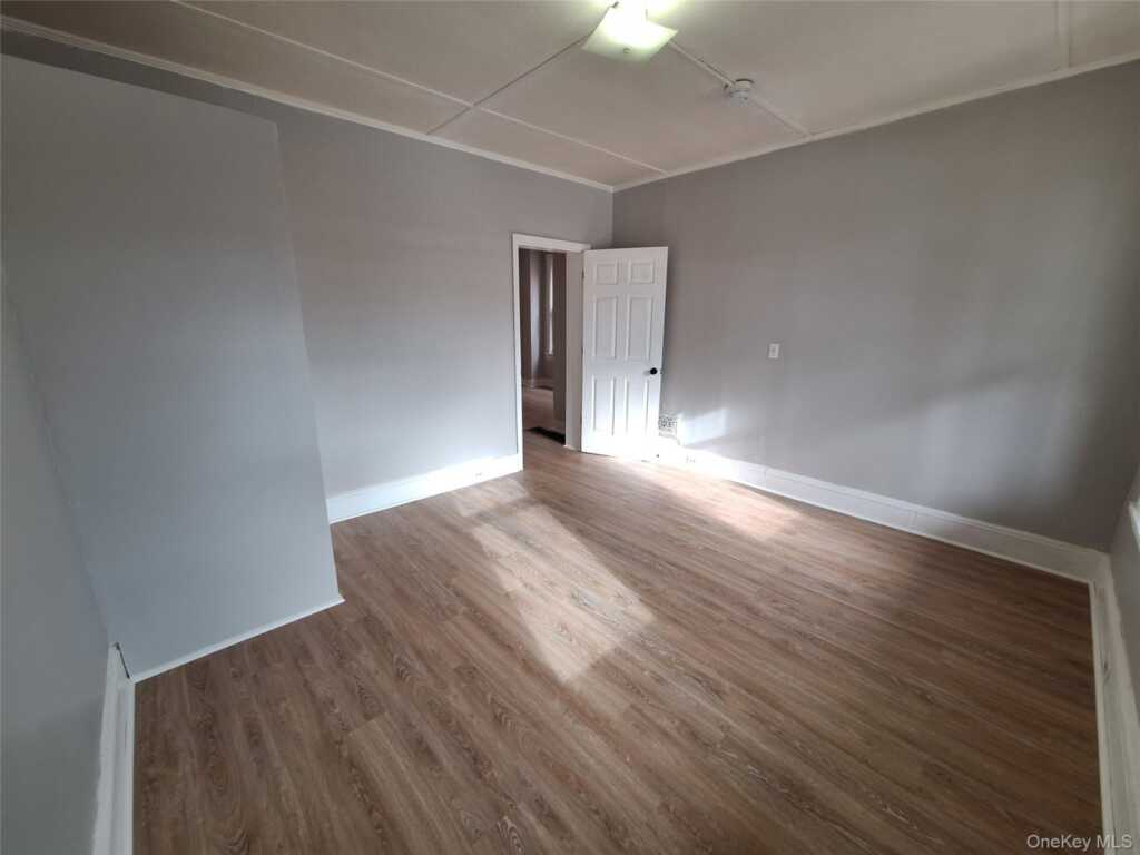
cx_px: 570
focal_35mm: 13
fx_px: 428
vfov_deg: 89.9
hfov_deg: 106.2
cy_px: 428
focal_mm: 1.74
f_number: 2.2
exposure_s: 1/40
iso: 80
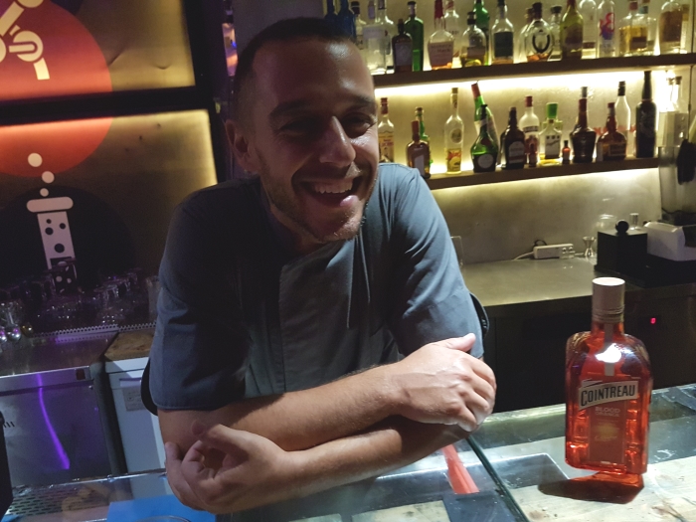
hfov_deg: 67.3
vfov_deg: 53.1
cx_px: 348
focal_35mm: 26
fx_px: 523
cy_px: 261
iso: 250
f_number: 1.7
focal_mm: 4.2
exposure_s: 1/10
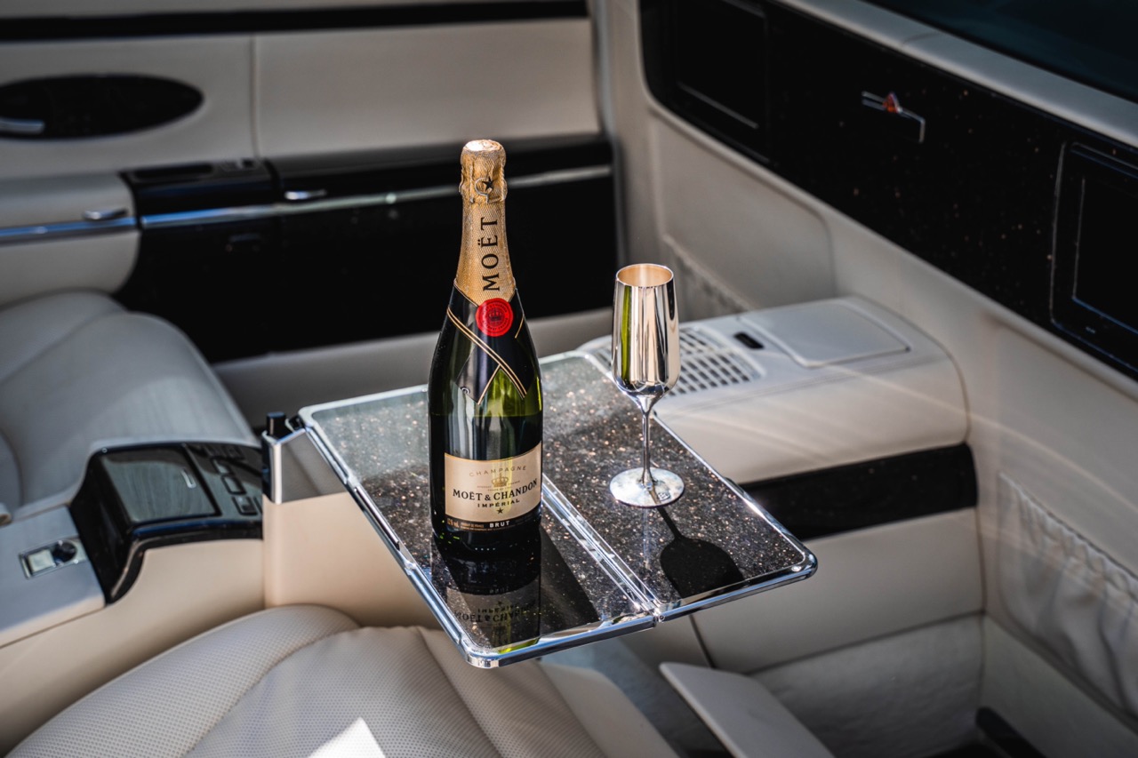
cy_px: 379
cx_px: 569
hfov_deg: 38.2
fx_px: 1643
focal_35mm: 52
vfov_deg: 26.0
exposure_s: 1/400
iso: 400
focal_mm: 52
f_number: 5
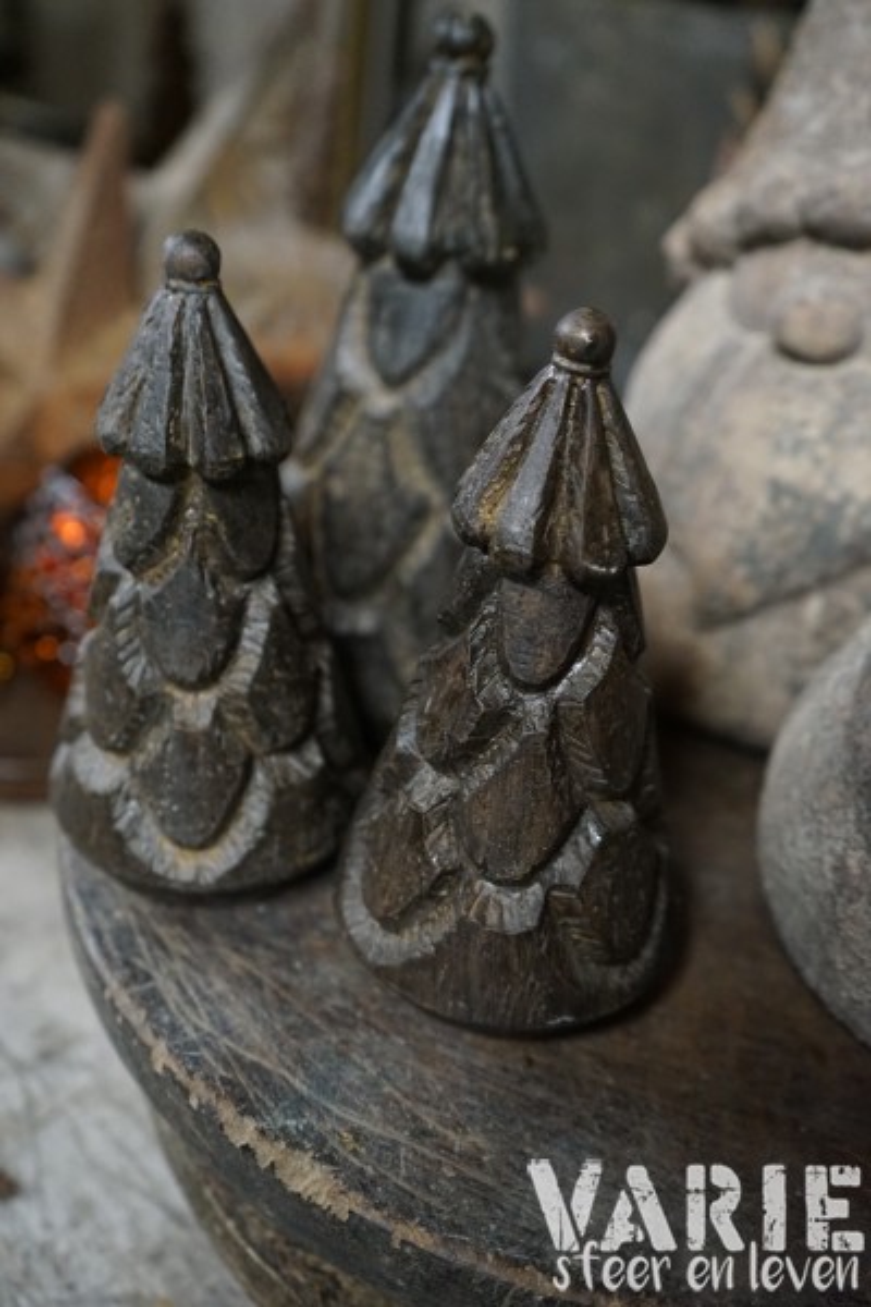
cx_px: 436
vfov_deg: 57.2
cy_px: 654
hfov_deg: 40.0
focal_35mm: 33
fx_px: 1198
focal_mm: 33
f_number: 4
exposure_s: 1/60
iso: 4000
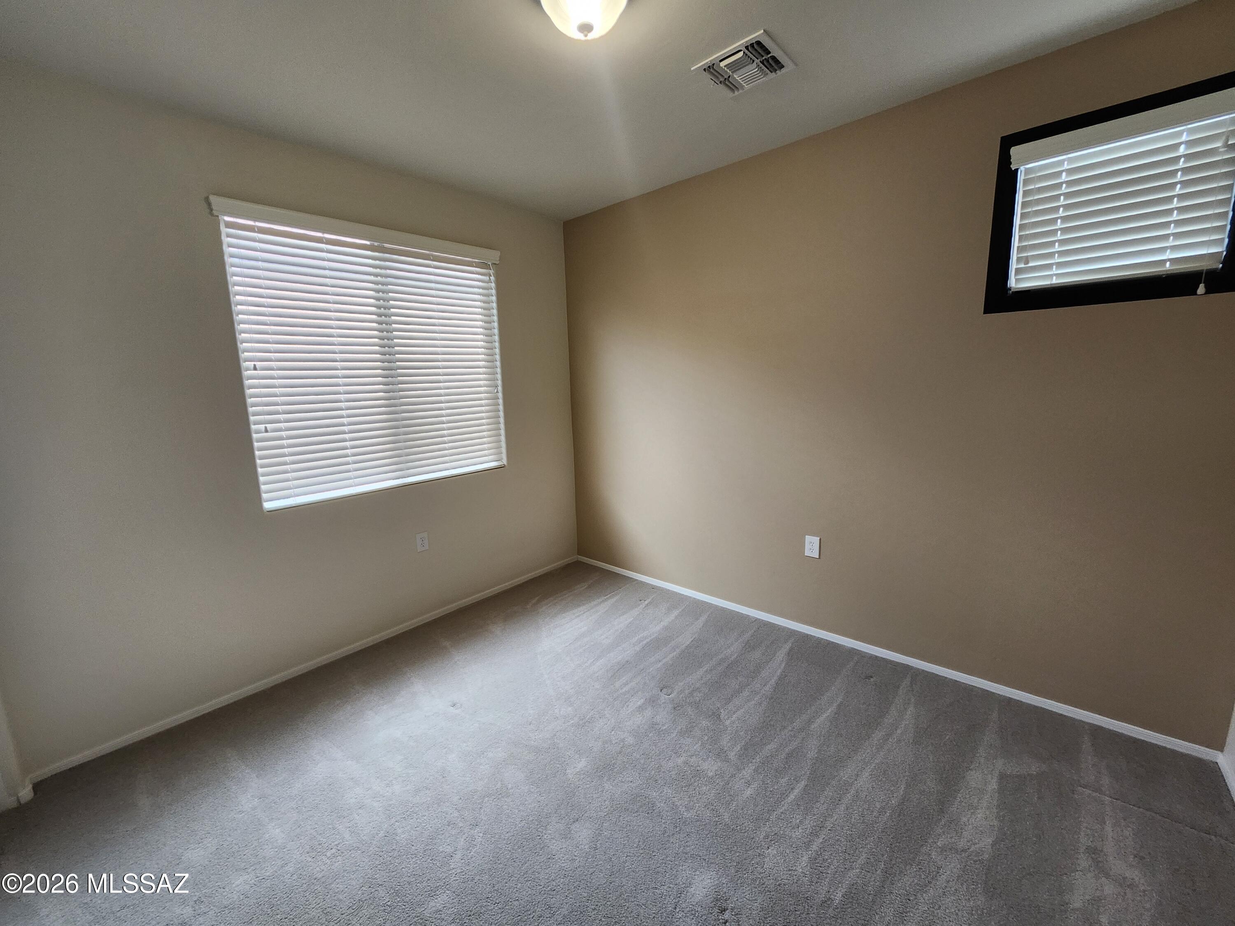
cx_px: 618
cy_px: 463
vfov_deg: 89.9
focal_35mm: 13
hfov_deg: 106.2
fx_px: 464
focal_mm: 1.74
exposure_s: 1/60
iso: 125
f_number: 2.2
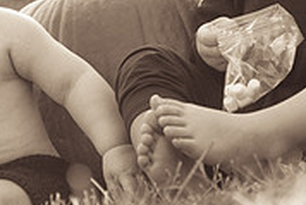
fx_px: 3952
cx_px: 119
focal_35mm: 465
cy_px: 28
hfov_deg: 4.4
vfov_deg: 3.0
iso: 250
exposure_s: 1/640
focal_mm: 95
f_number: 2.8
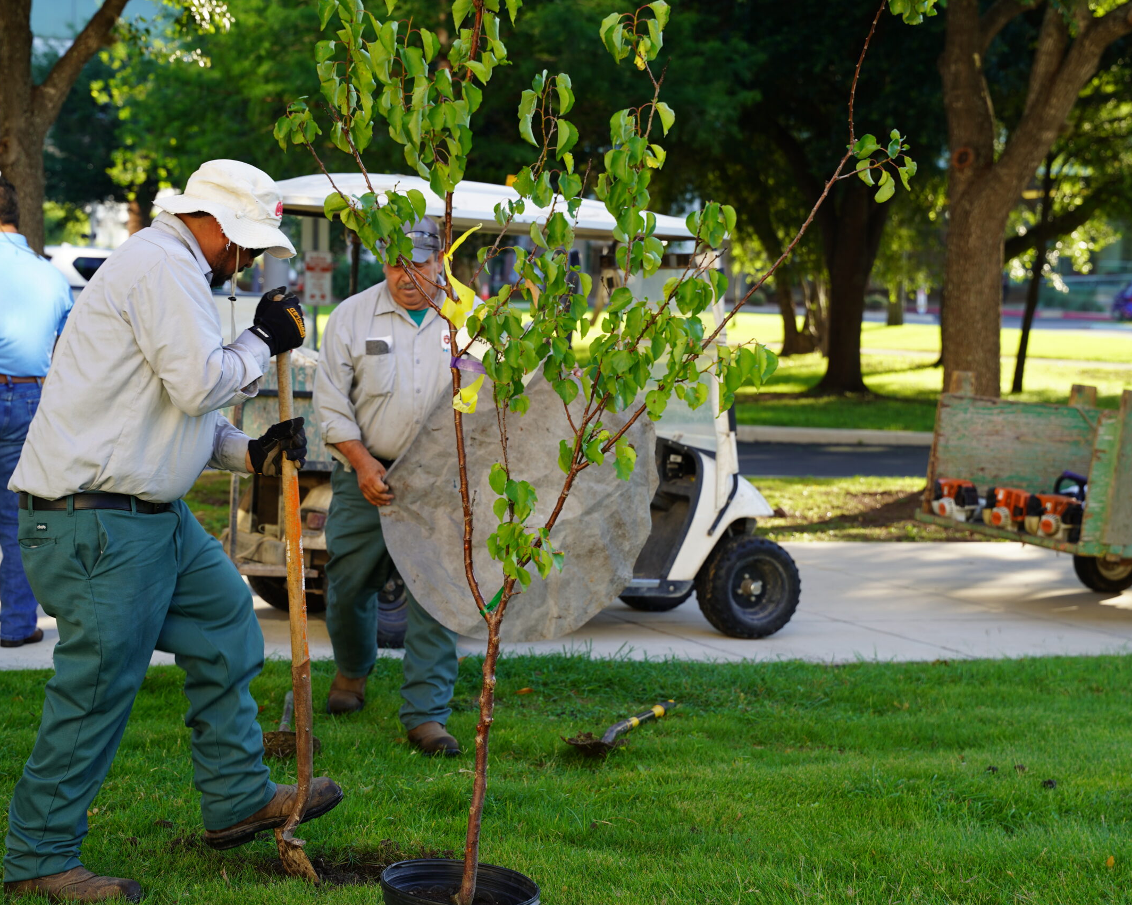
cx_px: 471
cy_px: 452
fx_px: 2647
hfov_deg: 24.1
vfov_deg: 19.4
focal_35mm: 79
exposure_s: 1/100
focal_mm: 70
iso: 100
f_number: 5
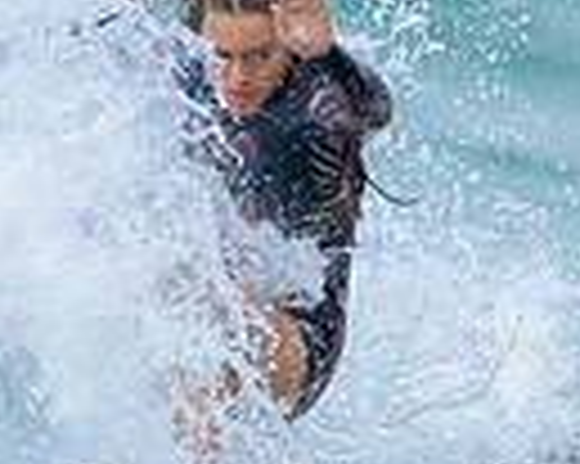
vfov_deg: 0.4
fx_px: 66124
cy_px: 550
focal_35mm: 3855
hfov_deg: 0.5
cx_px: 107
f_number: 6.3
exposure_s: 1/2000
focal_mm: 800
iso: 500
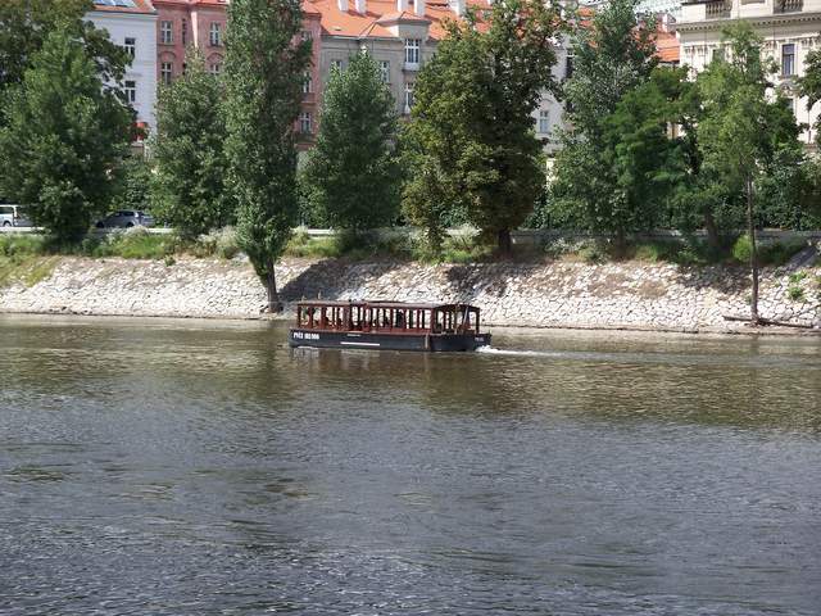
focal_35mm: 113
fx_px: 2680
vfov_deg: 13.1
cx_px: 410
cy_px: 308
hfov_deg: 17.4
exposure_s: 1/500
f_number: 3.6
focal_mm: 23.9
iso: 64
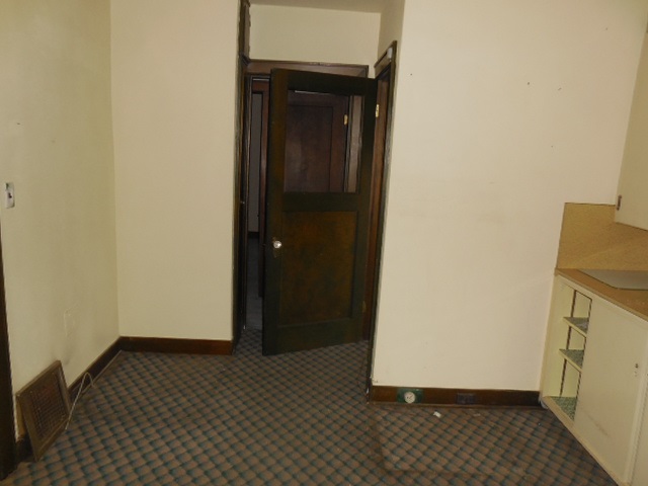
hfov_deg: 67.3
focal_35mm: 26
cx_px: 324
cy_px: 243
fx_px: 487
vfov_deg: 53.1
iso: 400
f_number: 3.5
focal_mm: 4.6
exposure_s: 1/25
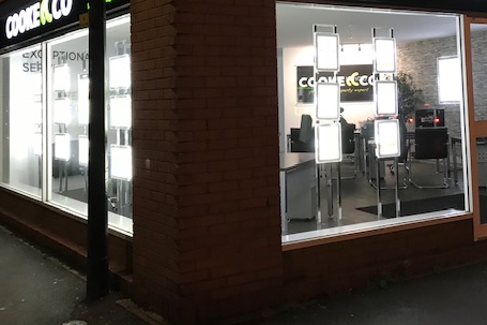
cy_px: 76
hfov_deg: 46.8
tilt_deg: +4.7
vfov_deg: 31.9
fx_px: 554
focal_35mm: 41
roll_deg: +2.1
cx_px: 320
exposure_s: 1/17
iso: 80
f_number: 1.8
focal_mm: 3.99
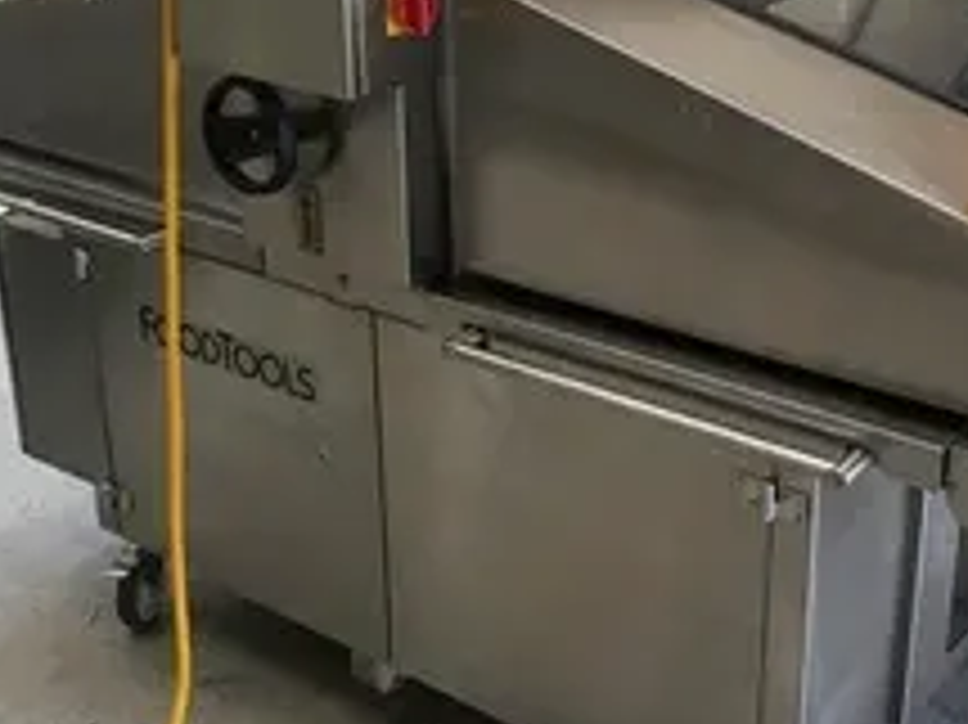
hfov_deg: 35.4
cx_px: 603
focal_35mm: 54
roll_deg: -0.5
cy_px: 265
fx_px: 1509
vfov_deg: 26.9
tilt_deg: -20.6
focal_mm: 4.15
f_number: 2.2
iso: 32
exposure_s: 1/30
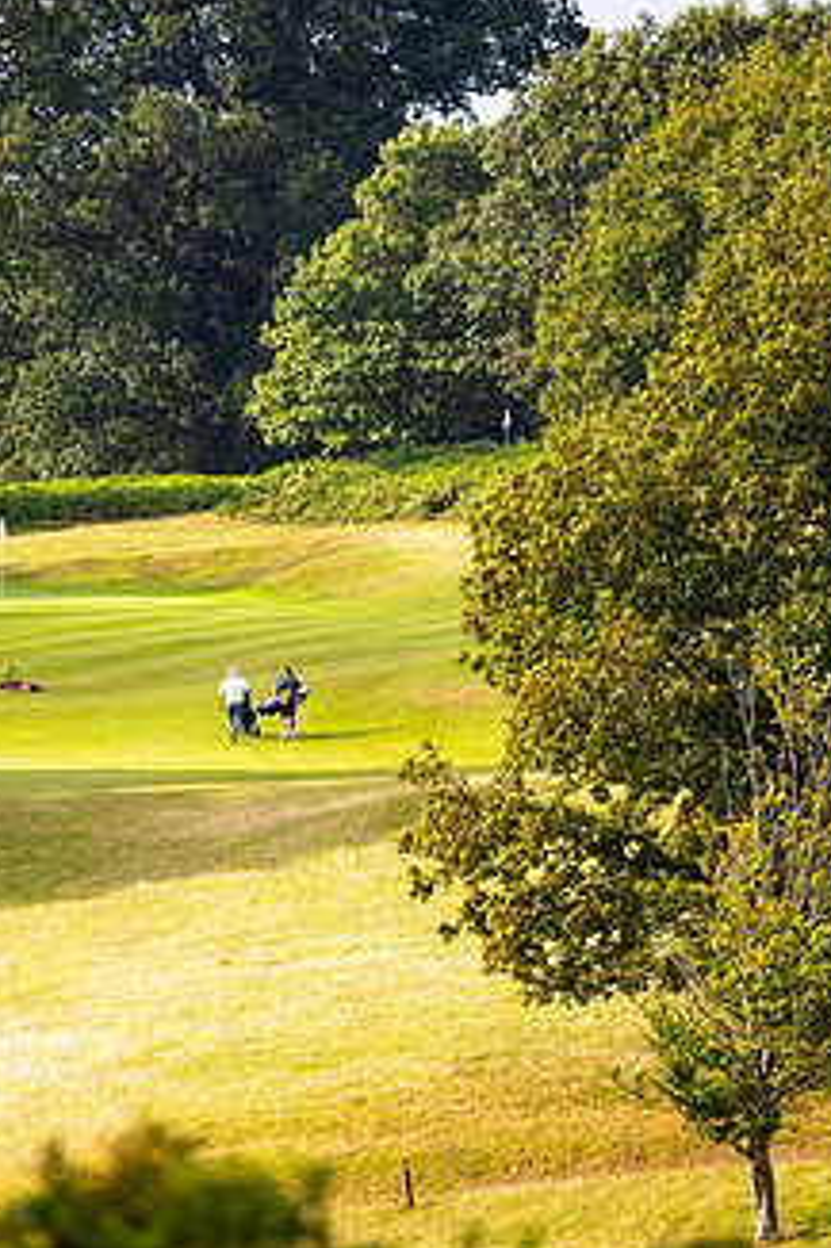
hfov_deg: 2.6
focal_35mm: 534
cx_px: 161
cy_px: 725
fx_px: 18508
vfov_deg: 3.9
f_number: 4
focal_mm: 300
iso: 125
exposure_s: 1/800
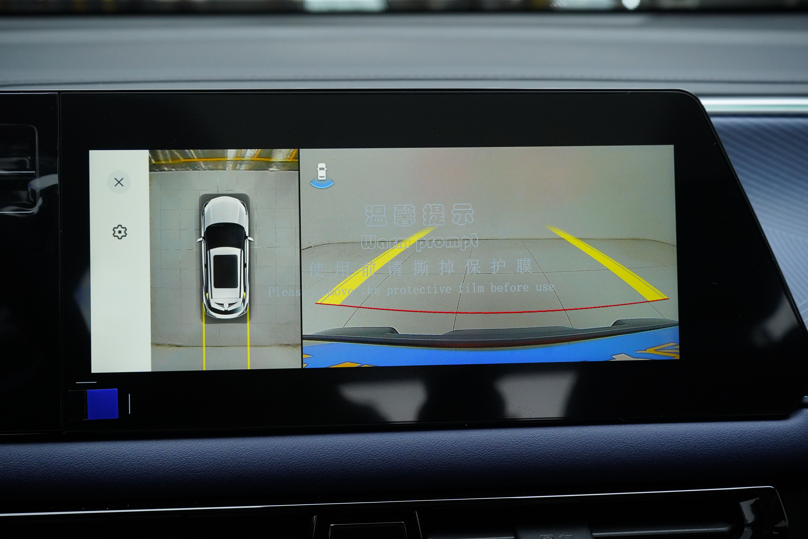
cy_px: 270
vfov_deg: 37.9
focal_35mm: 35
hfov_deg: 54.4
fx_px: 785
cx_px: 404
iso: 2500
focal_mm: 35
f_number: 5.6
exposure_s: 1/160
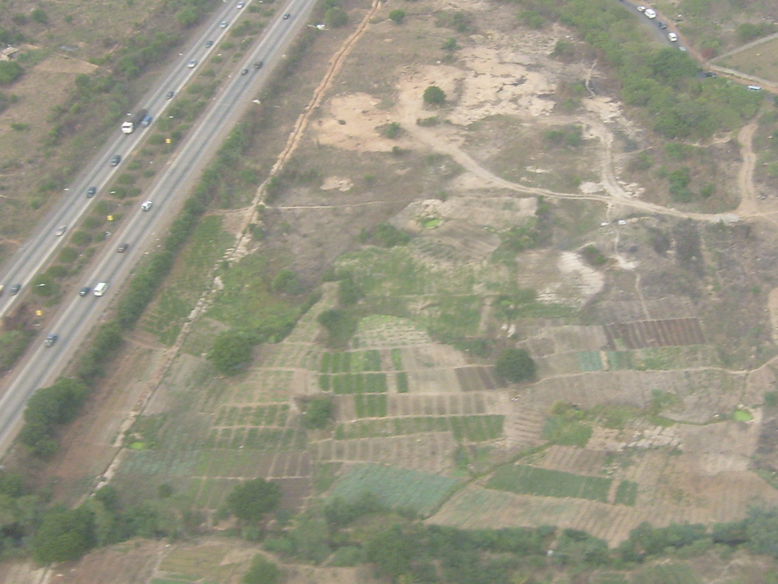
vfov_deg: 21.6
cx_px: 464
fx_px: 1528
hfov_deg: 28.5
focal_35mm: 68
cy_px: 256
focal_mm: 5.8
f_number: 7.1
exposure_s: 1/60
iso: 80
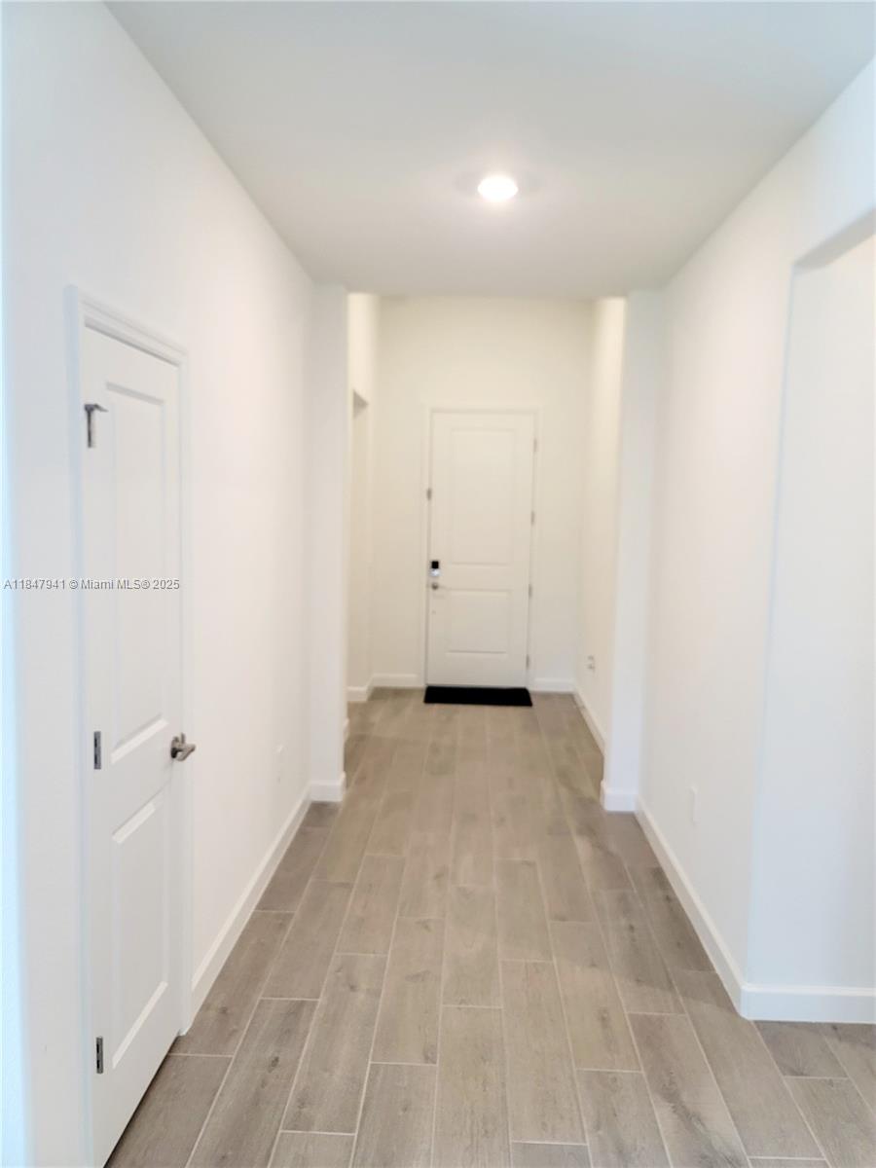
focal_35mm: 25
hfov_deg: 54.9
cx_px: 438
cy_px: 584
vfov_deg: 69.4
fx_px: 844
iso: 320
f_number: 1.8
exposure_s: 1/120
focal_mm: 7
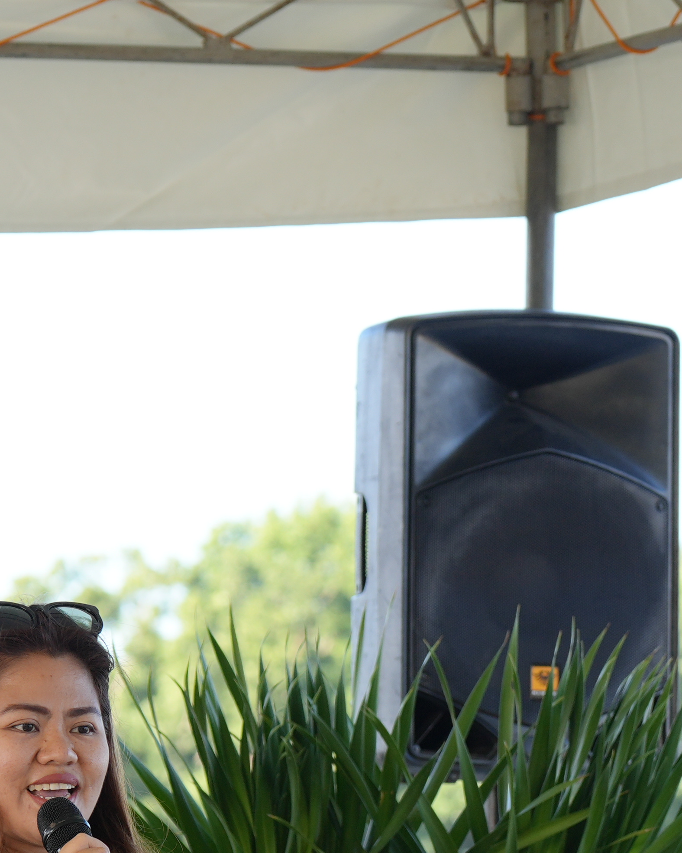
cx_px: 180
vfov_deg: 6.2
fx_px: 7820
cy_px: 773
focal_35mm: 310
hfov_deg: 5.0
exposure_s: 1/200
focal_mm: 70
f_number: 4
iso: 100
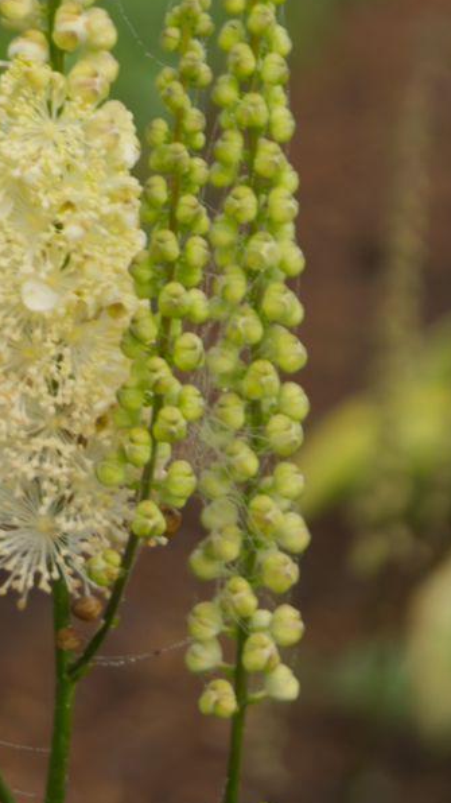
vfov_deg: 12.3
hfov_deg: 6.9
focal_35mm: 174
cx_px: -32
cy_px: 69
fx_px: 3702
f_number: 5.6
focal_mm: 55
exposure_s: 1/100
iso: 250
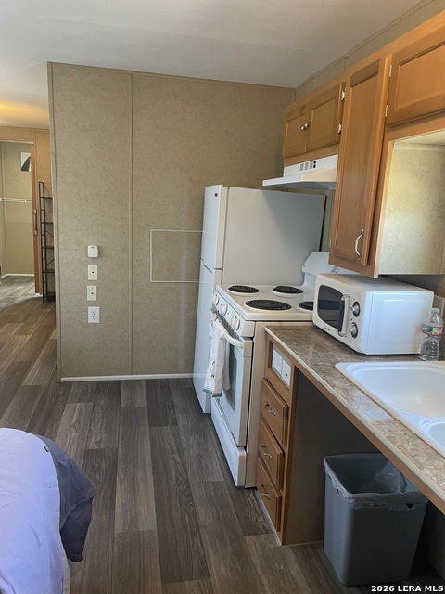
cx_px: 222
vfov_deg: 67.3
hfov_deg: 53.1
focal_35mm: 26
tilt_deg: -10.3
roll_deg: -3.0
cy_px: 297
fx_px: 446
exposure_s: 1/60
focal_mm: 4.2
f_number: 1.6
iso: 200
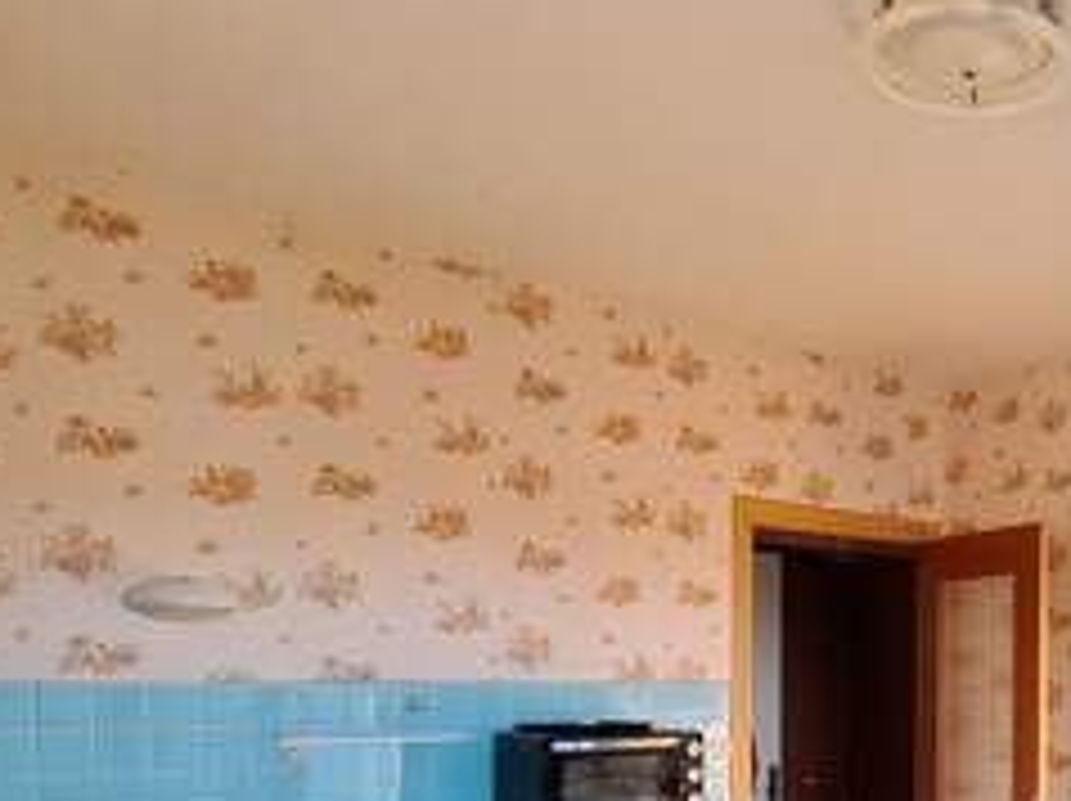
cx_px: 1053
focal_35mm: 35
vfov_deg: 38.5
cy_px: 680
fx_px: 1082
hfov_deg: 45.2
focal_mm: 1.74
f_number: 2.2
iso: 64
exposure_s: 1/50
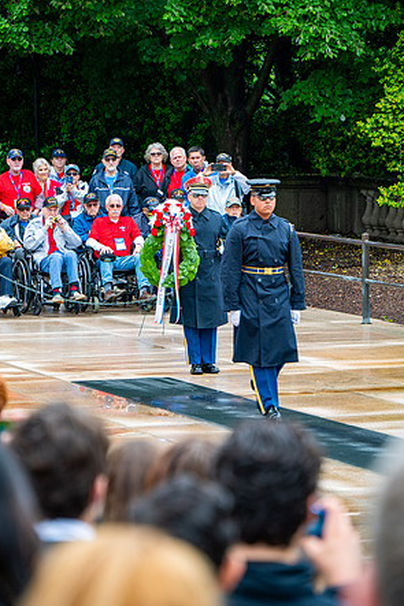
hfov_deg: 6.8
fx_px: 3420
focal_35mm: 203
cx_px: 201
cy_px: 306
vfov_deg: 10.1
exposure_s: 1/100
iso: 360
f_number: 6.3
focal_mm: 200
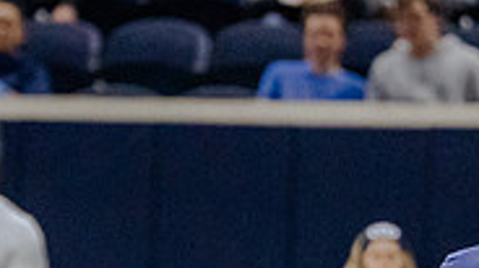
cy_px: 430
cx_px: 0
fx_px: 15503
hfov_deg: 1.8
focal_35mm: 1222
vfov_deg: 1.0
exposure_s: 1/1250
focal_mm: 200
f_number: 2.8
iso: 3200
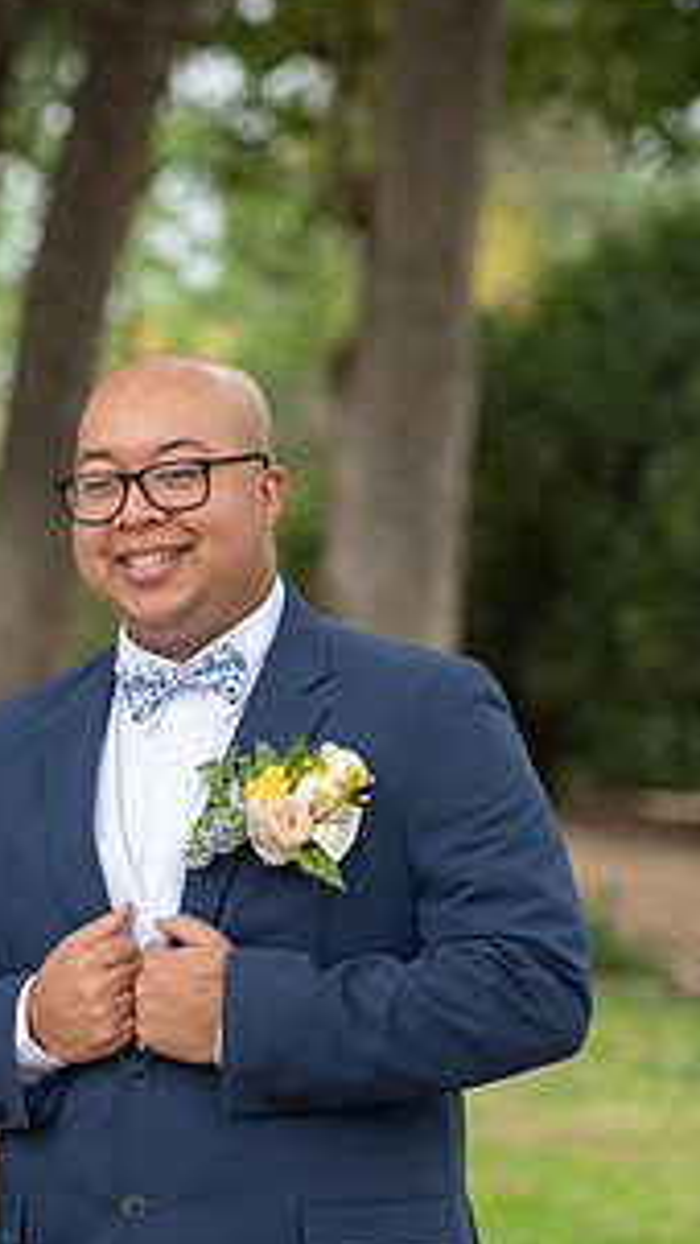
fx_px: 6101
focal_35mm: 185
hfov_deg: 6.5
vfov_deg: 11.6
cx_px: -78
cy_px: 706
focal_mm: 92
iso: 640
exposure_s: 1/800
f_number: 2.8
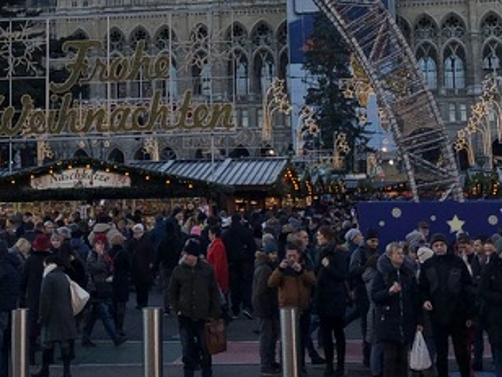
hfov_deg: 21.0
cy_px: -57
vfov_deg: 15.4
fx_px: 1349
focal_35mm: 93
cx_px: 147
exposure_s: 1/771
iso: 20
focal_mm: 4
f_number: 1.8
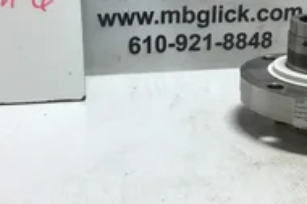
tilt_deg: -14.6
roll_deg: +0.5
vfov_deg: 19.8
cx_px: 149
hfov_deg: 29.7
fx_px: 579
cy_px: 44
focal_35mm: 68
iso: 25
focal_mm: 3.3
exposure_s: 1/134
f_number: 2.4
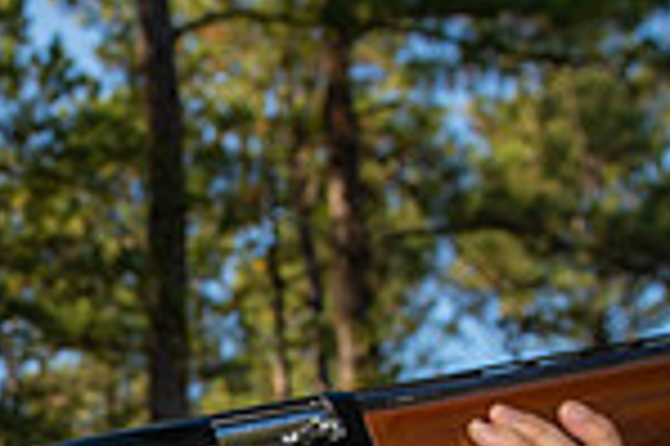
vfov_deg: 12.7
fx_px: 1952
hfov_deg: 18.8
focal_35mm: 105
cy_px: 527
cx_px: -45
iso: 125
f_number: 5.6
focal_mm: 27
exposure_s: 1/200
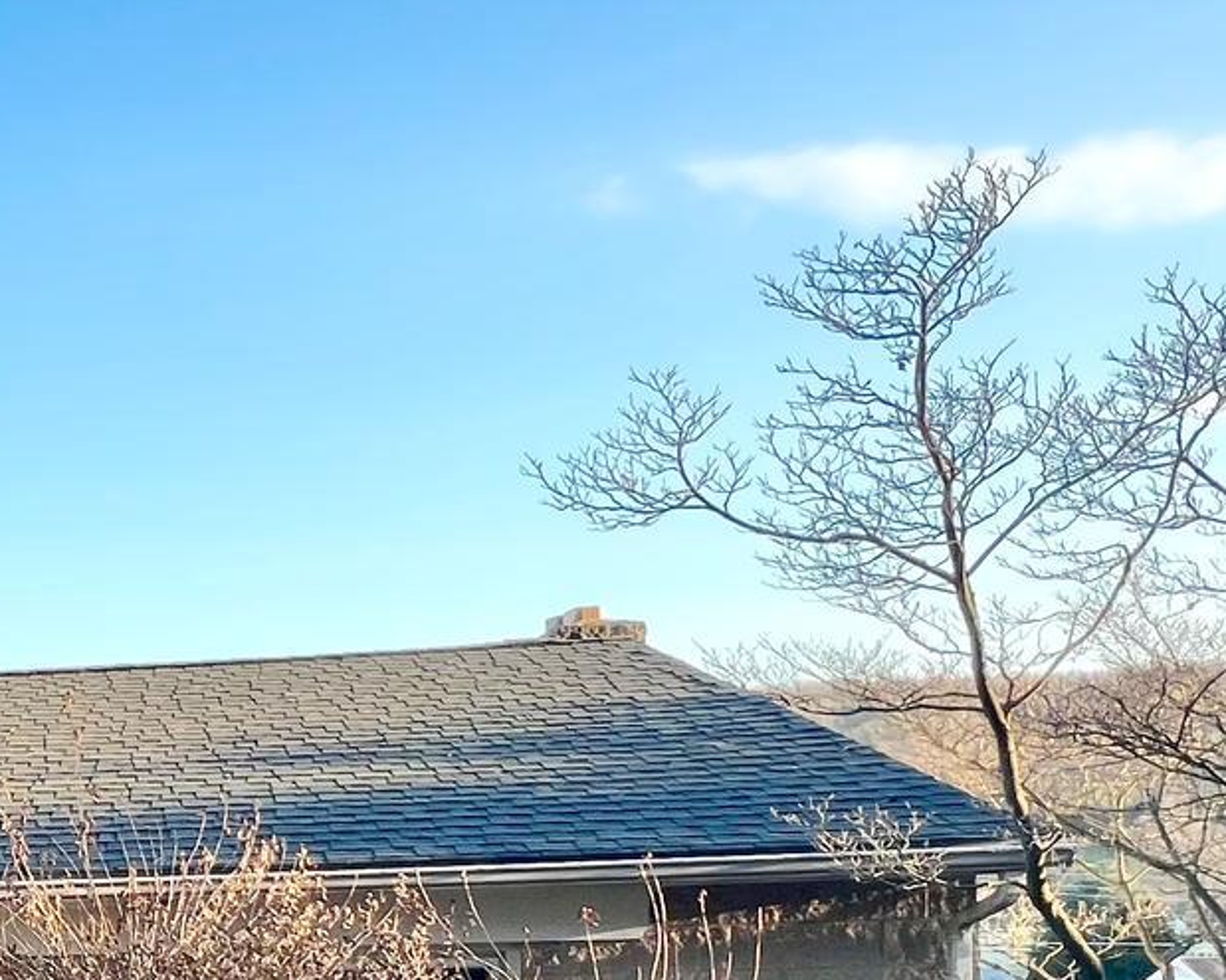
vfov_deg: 32.9
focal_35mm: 42
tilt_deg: -2.8
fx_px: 1524
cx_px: -149
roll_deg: +1.9
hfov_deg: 36.5
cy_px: 964
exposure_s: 1/218
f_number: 1.8
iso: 32
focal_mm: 1.57
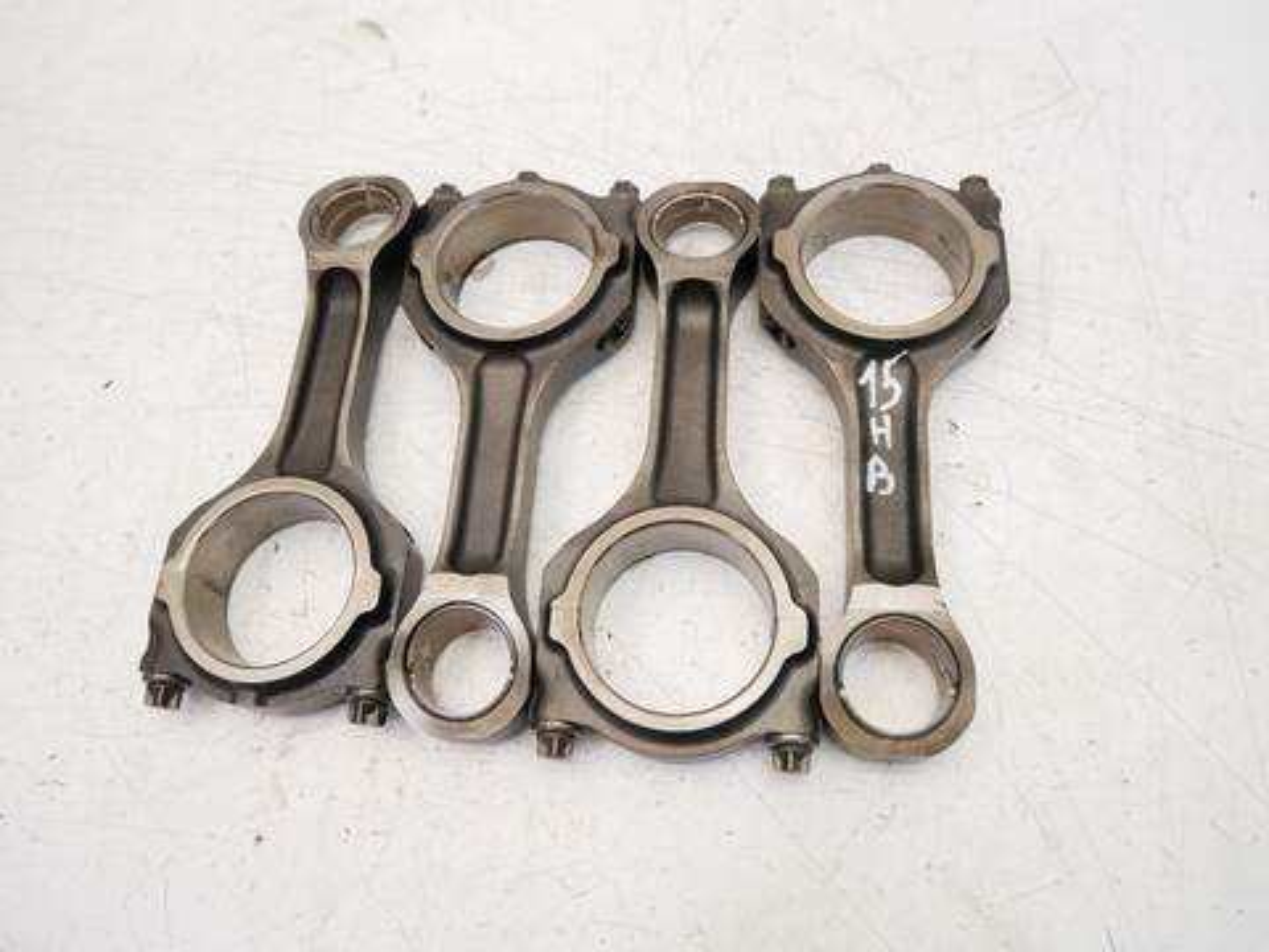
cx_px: 634
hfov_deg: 71.6
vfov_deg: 56.8
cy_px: 476
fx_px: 880
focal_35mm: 24
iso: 400
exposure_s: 1/60
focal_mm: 12
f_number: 3.5
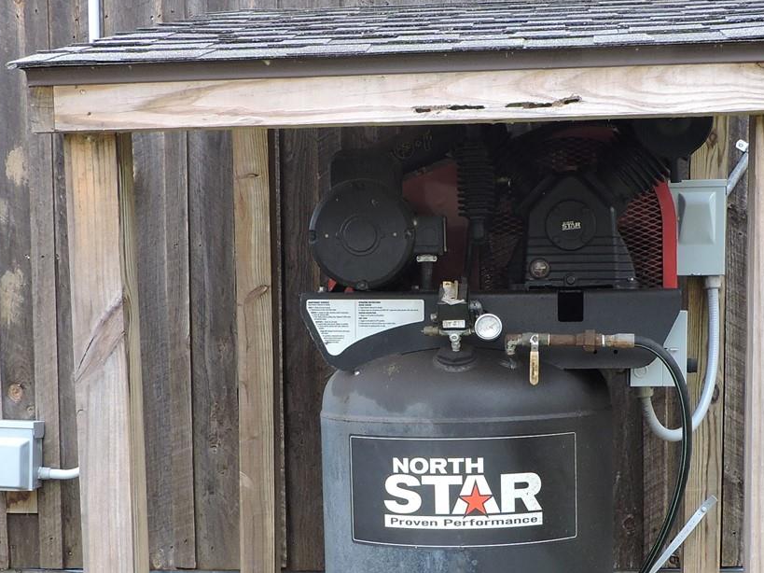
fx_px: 1324
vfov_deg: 24.0
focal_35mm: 60
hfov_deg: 32.1
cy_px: 455
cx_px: 448
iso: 100
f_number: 3
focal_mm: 4.3
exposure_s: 1/125
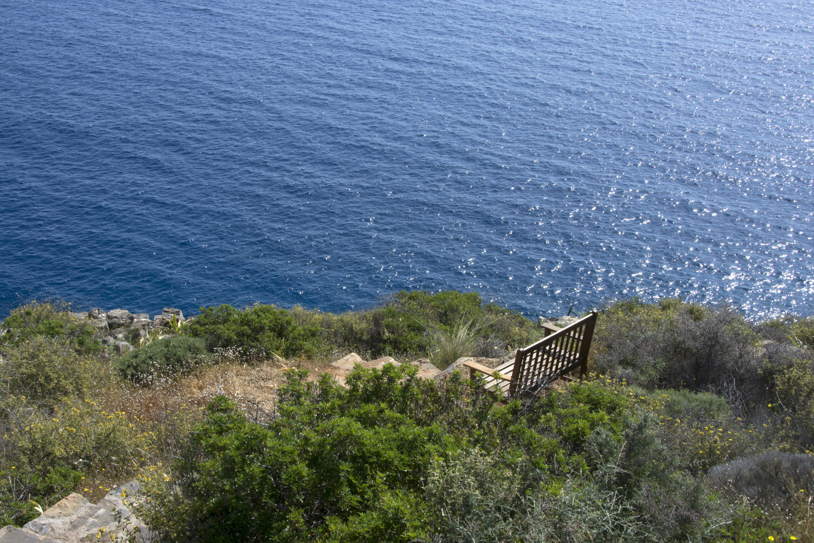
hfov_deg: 46.4
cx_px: 407
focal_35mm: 42
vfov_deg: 31.9
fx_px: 950
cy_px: 272
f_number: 16
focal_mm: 28
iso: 200
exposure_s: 1/125
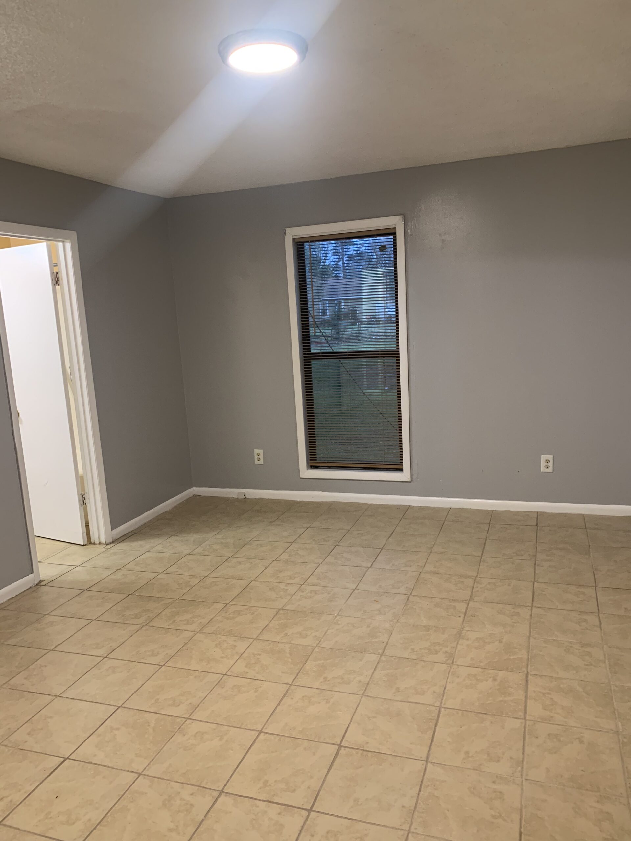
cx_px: 316
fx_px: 632
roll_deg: +3.0
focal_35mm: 26
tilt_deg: -9.7
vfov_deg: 67.3
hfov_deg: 53.1
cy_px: 420
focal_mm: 4.25
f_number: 1.8
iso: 250
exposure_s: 1/60
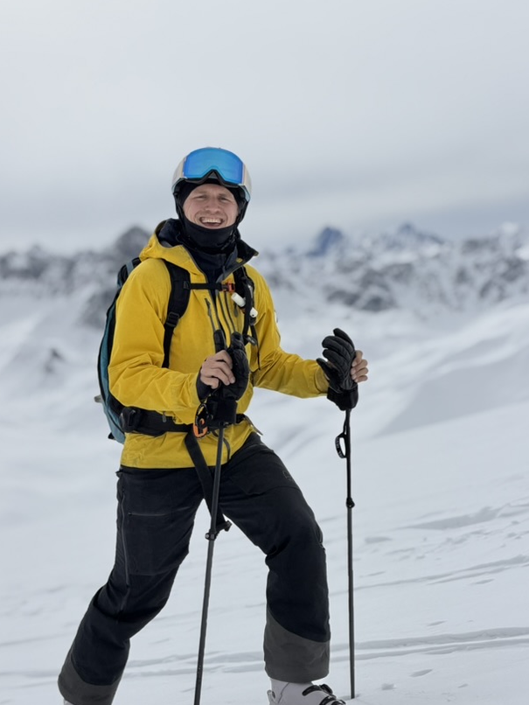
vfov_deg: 15.5
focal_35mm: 127
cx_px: 281
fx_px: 2586
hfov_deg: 11.7
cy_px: 373
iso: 25
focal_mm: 16.89
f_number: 2.8
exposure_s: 1/1613
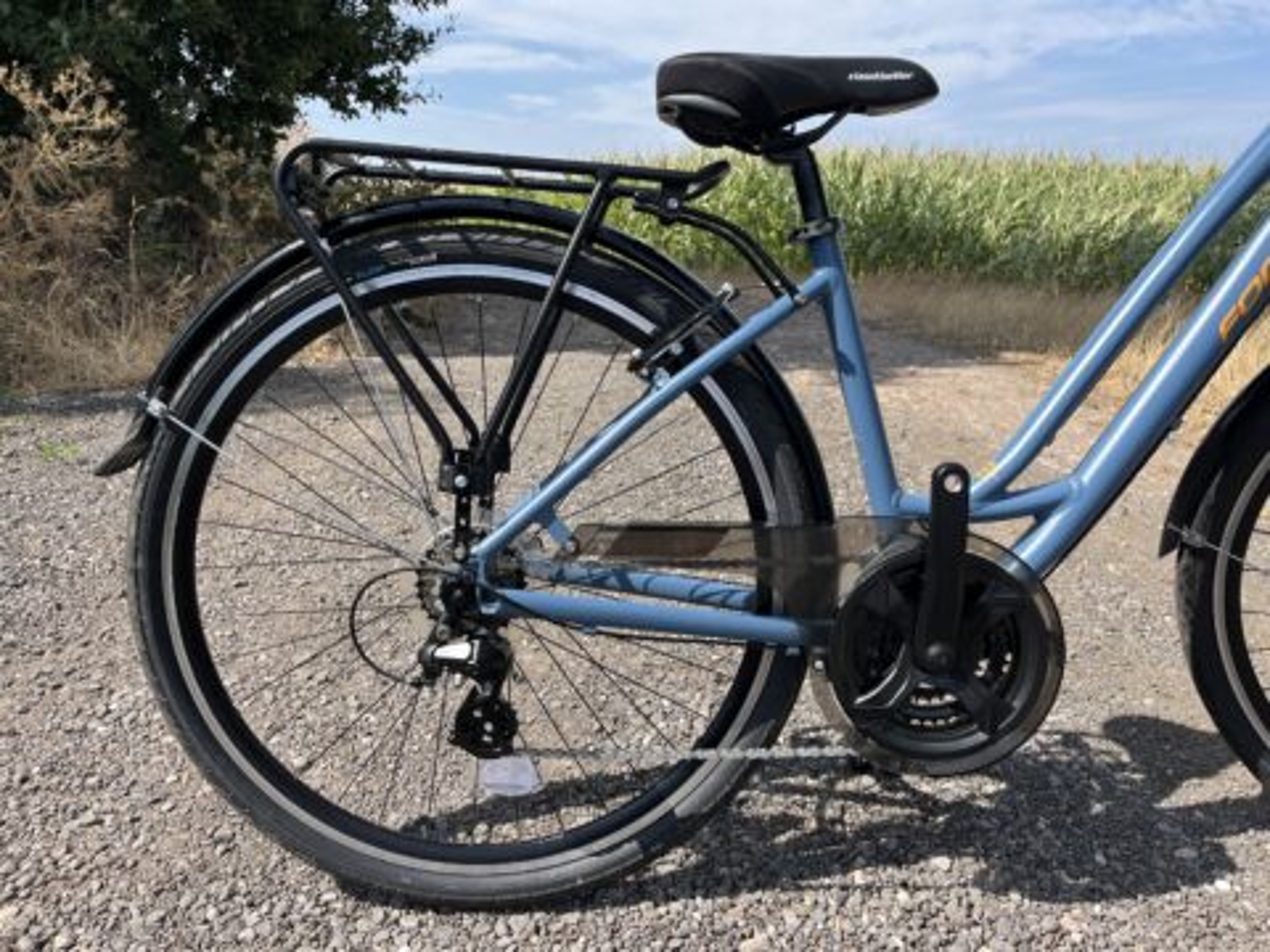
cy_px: 476
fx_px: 954
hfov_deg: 67.3
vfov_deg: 53.1
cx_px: 635
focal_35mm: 26
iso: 50
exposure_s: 1/1862
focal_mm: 5.1
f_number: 1.6
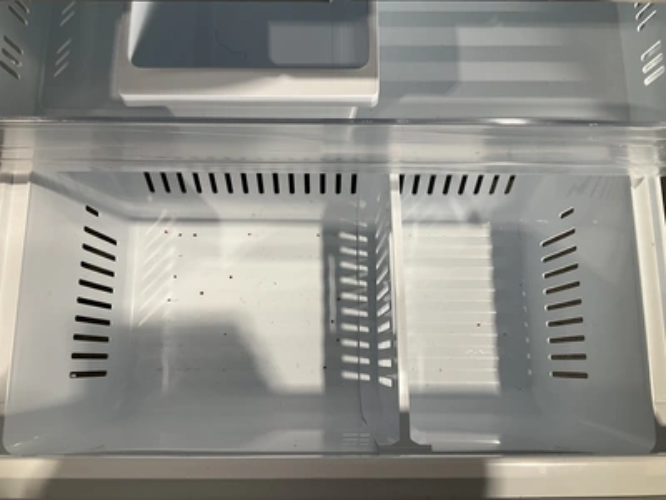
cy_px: 250
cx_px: 333
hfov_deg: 61.7
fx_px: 558
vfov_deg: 48.2
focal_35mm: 29
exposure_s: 1/122
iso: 40
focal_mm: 3
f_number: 1.8
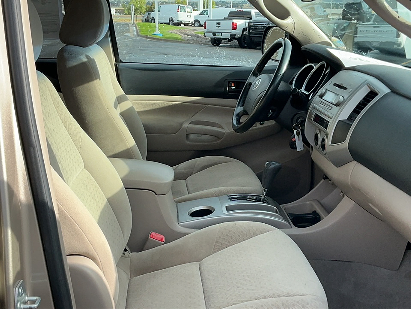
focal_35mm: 38
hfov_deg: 49.0
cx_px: 206
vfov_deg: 37.7
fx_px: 451
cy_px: 154
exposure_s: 1/348
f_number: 1.8
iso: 25
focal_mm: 3
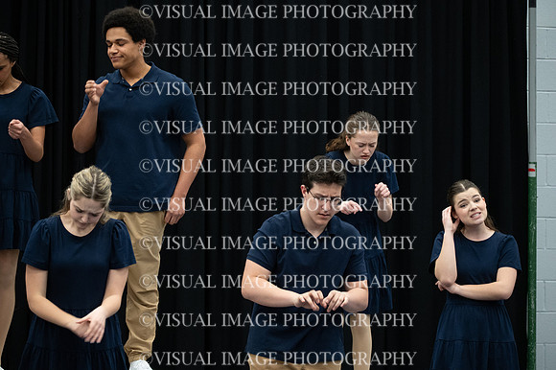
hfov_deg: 13.9
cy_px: 185
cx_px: 278
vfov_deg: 9.3
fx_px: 2284
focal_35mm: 148
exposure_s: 1/100
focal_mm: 148
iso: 6400
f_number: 6.3
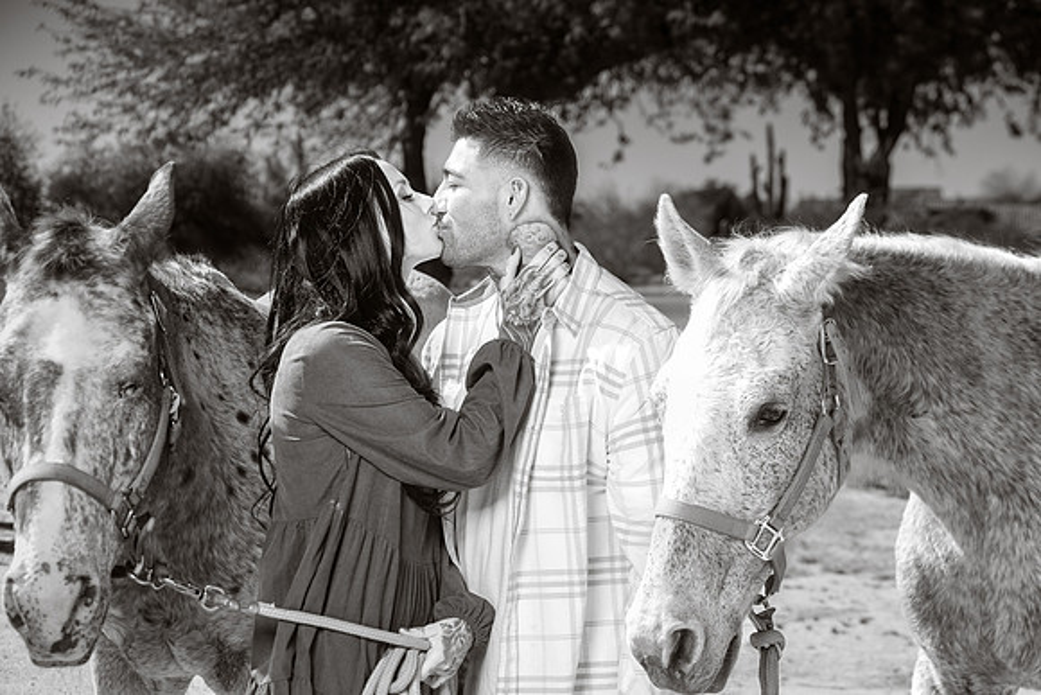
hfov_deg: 28.8
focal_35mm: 70
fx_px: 2025
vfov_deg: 19.5
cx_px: 520
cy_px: 348
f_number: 5.6
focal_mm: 70
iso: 50
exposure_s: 1/250
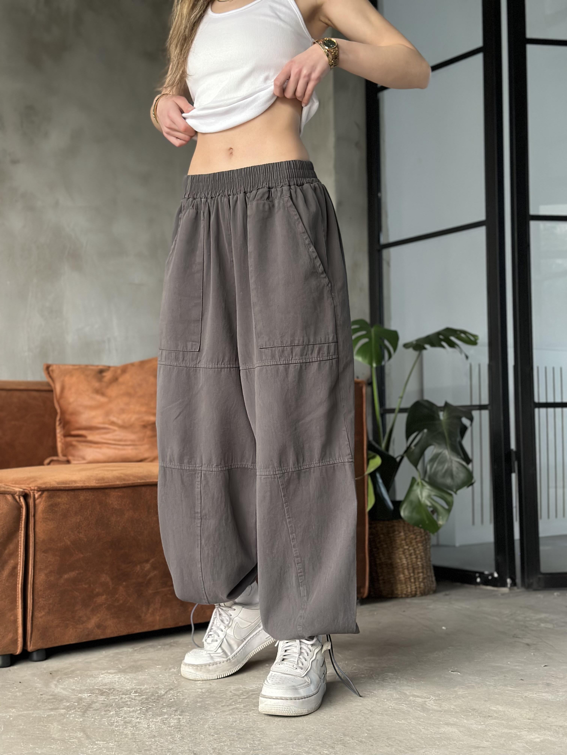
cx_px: 284
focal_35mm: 48
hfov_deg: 30.3
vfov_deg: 39.7
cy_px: 378
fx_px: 1048
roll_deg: +0.7
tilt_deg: +3.5
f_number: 1.78
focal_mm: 6.86
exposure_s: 1/42
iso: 400
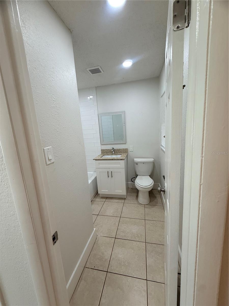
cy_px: 153
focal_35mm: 14
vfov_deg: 102.1
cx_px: 114
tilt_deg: -11.4
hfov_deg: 85.7
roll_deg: +4.2
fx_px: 123
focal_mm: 2.22
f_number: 2.2
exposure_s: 1/120
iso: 100
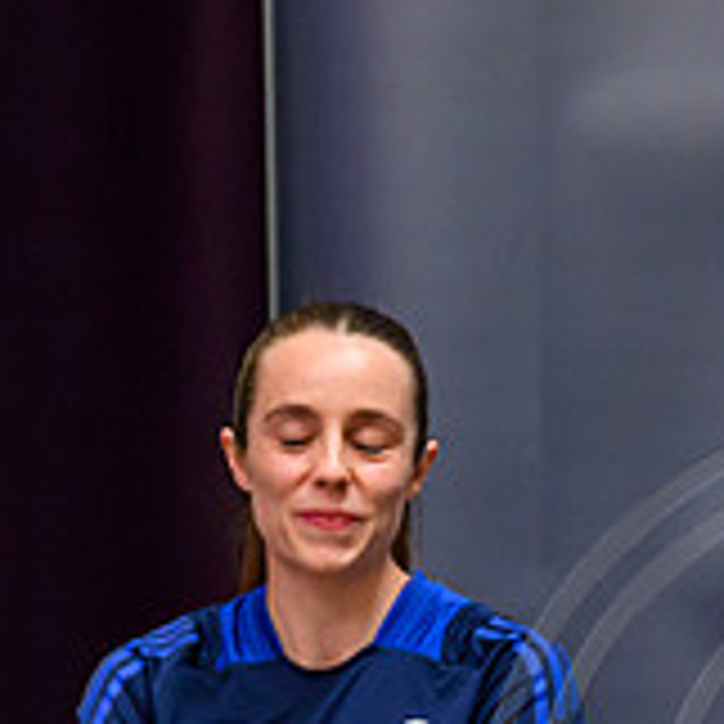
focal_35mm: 222
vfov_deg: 7.9
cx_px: 938
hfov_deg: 7.8
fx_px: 5253
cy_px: 621
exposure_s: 1/250
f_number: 3.5
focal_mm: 52
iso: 4000
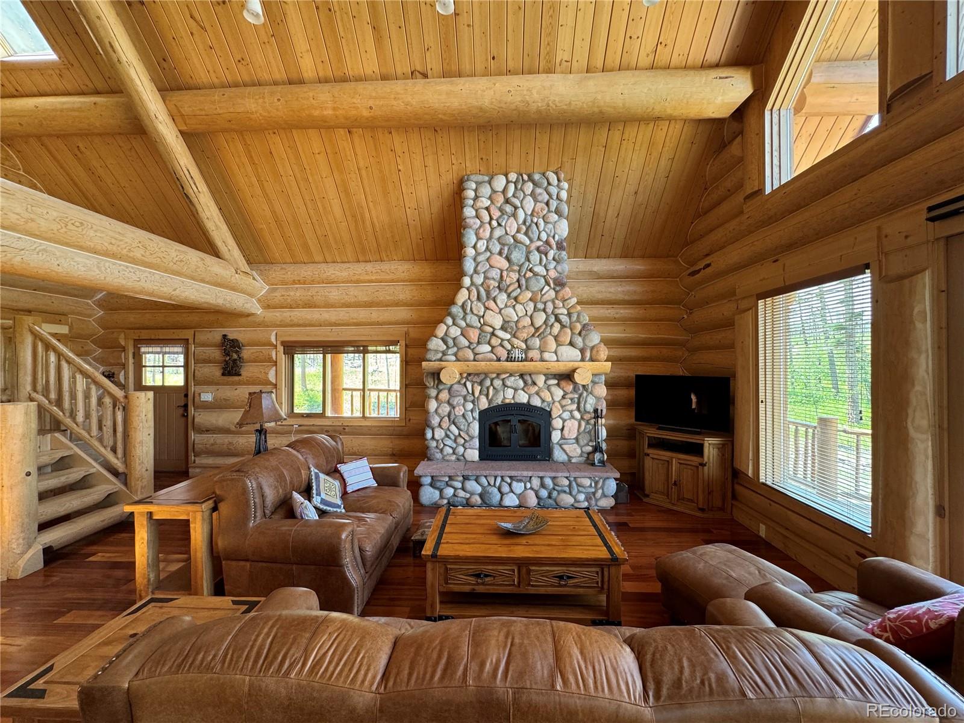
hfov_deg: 102.1
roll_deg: -0.3
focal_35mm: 14
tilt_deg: -0.5
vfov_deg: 85.7
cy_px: 362
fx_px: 390
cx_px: 482
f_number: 2.2
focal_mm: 2.22
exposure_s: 1/99
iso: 200
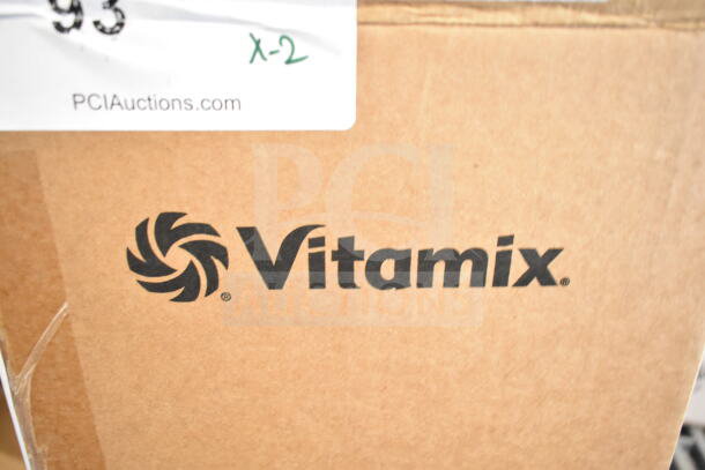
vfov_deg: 43.6
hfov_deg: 61.9
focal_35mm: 30
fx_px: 588
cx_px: 352
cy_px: 235
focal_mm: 20
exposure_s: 1/30
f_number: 3.8
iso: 2000
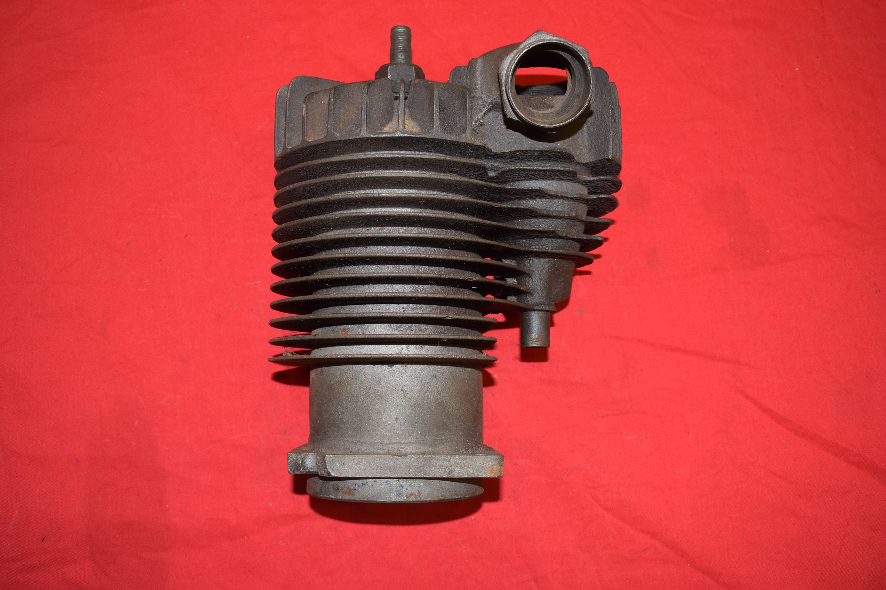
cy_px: 287
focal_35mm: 37
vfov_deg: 35.9
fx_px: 910
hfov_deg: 51.9
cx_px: 442
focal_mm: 24
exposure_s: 1/60
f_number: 5.6
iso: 400
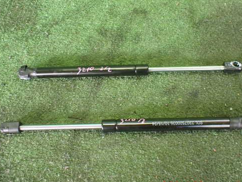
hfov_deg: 50.1
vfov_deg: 38.6
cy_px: 80
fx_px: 259
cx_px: 126
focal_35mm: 37
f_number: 2.3
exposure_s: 1/50
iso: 800
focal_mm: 5.4
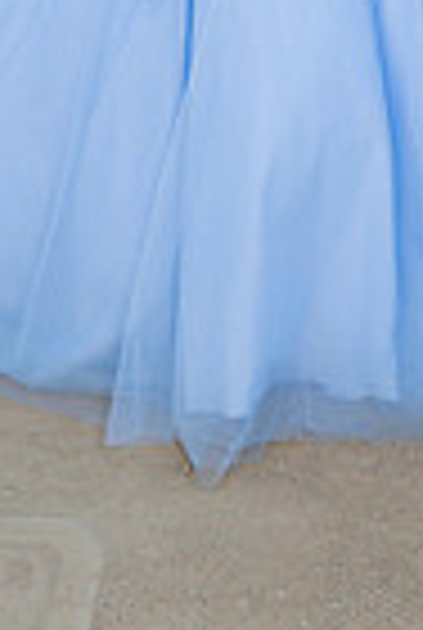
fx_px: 1631
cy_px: -346
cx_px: 342
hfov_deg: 14.7
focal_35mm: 93
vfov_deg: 18.9
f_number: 5
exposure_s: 1/200
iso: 200
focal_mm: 29
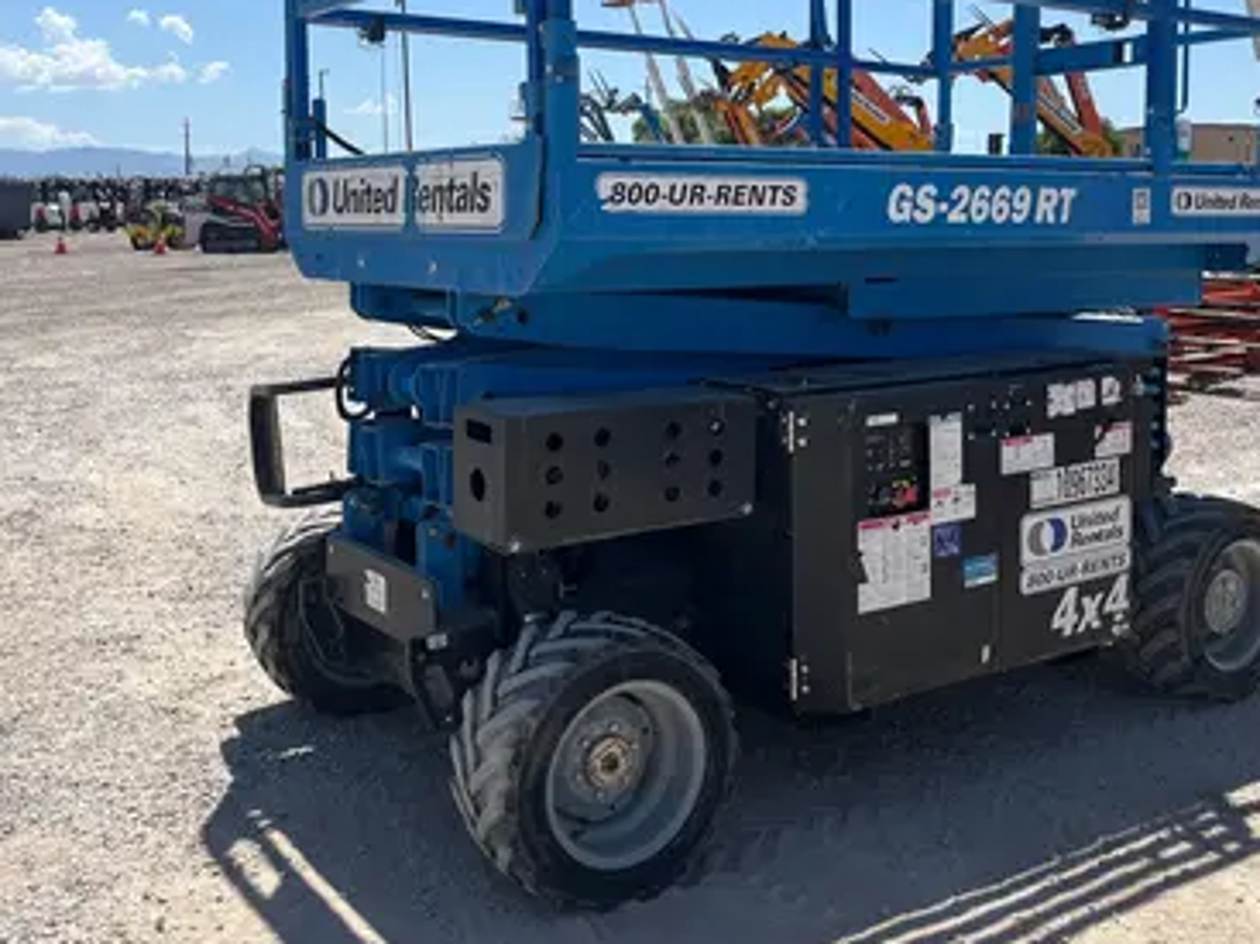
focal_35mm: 39
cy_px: 331
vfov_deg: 36.5
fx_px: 1419
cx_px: 669
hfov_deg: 47.8
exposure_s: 1/3876
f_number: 1.6
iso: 50
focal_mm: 5.1
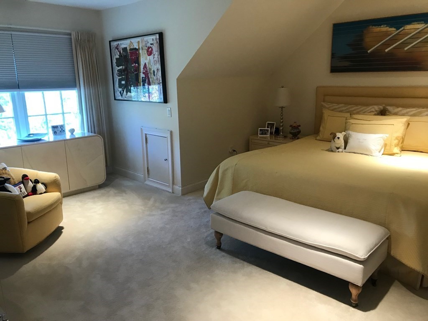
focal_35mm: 28
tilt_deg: -13.4
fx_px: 346
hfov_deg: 63.4
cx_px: 214
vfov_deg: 49.7
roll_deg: +0.9
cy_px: 160
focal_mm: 3.99
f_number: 1.8
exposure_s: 1/30
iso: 40
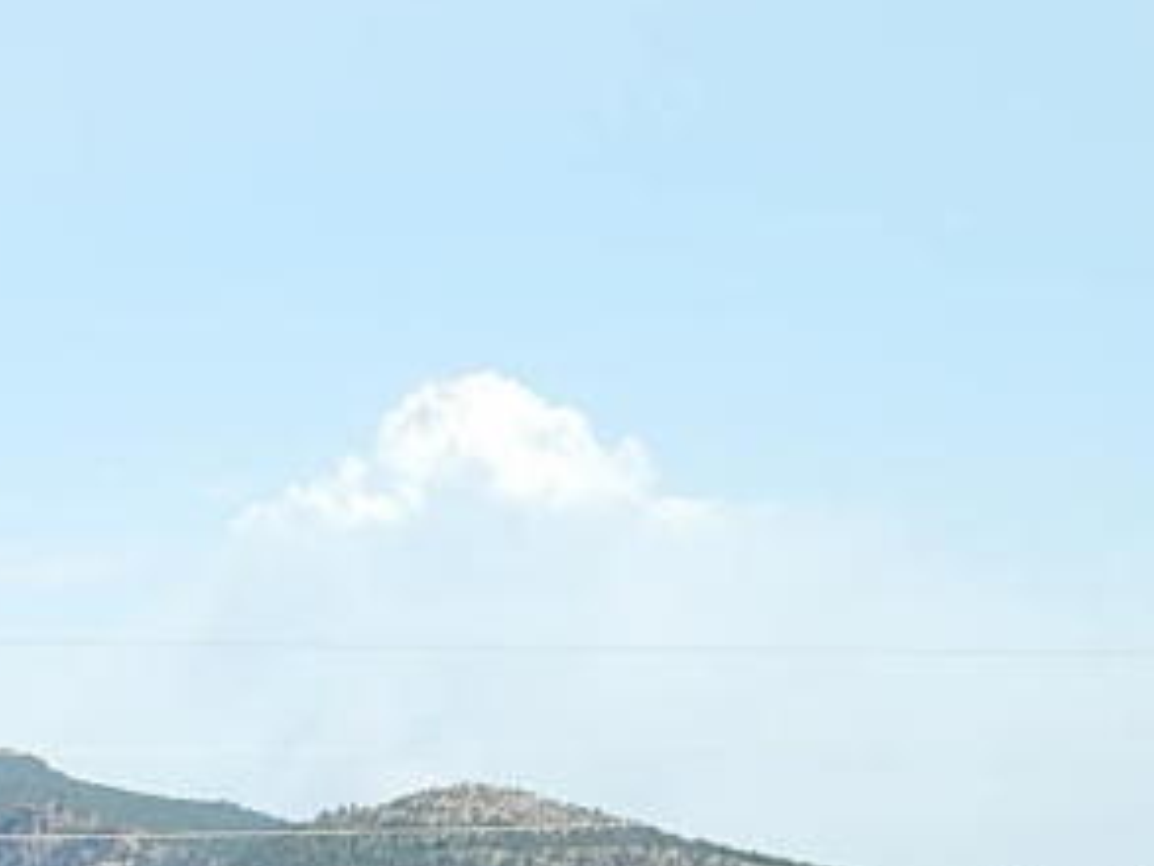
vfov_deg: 6.1
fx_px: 8038
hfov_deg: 8.1
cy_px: 1401
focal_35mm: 241
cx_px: -567
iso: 125
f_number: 4.1
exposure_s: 1/640
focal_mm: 12.3
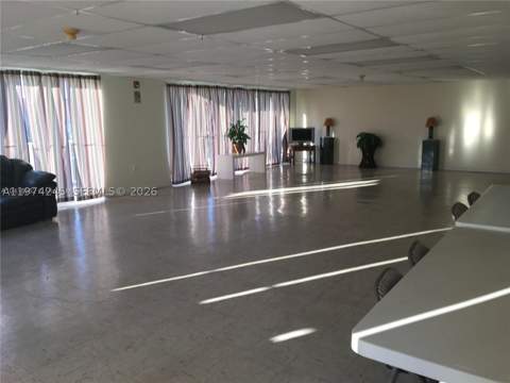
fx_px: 427
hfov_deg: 61.7
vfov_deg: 48.2
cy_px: 192
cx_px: 255
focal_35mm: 29
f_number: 2.2
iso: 32
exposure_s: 1/60
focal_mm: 4.15
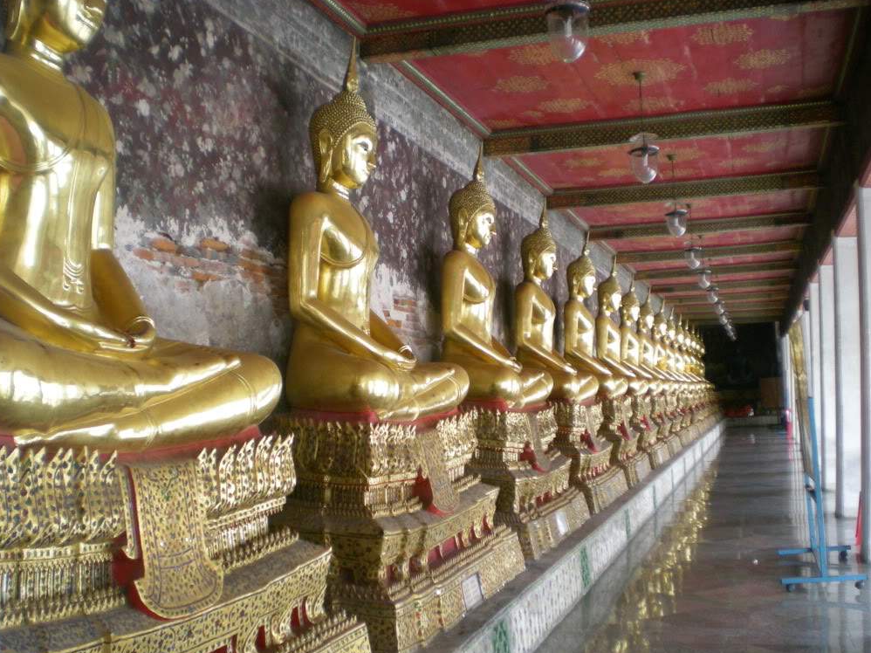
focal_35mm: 39
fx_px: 981
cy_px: 328
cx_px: 440
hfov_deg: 47.9
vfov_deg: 36.8
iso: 200
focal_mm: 6.3
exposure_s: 1/56
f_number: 3.1
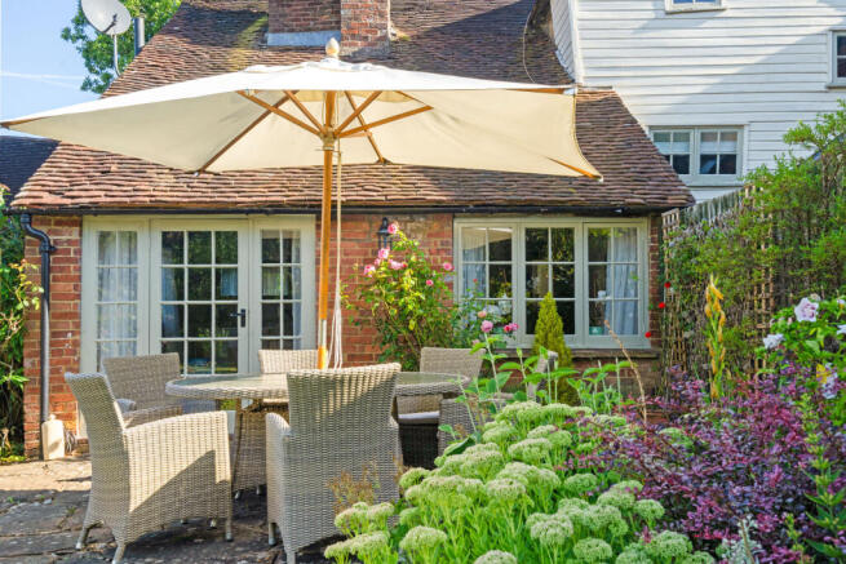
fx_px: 752
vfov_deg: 41.1
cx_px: 423
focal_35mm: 32
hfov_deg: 58.7
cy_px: 282
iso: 400
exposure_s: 1/125
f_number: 11
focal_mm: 32
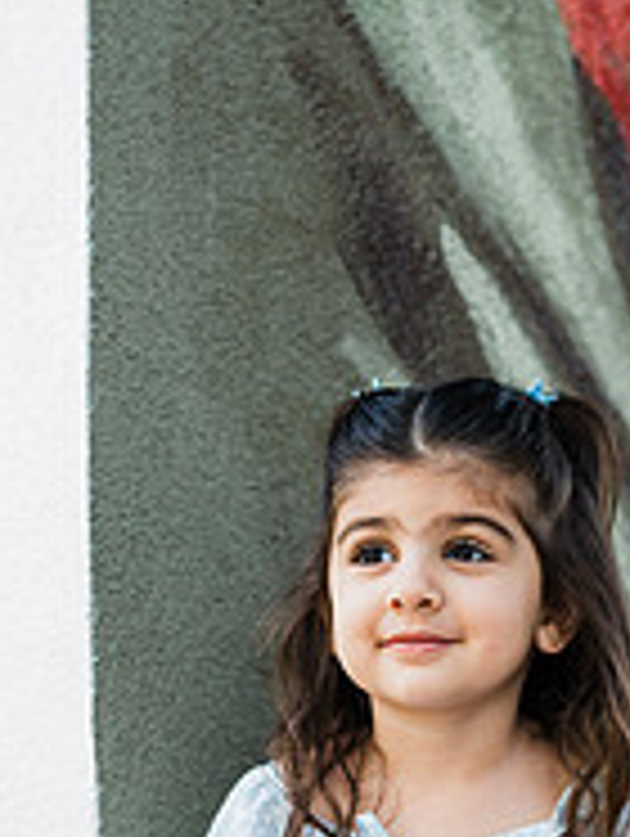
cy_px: 846
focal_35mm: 116
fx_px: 2808
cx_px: 400
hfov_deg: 12.8
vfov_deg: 16.6
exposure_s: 1/250
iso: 50
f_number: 2.2
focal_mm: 50
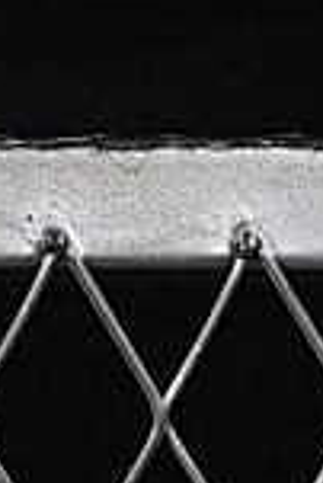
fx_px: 7197
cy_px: -579
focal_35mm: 536
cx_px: -1183
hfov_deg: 2.5
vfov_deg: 3.8
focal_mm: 50
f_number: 8
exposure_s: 1/80
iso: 160
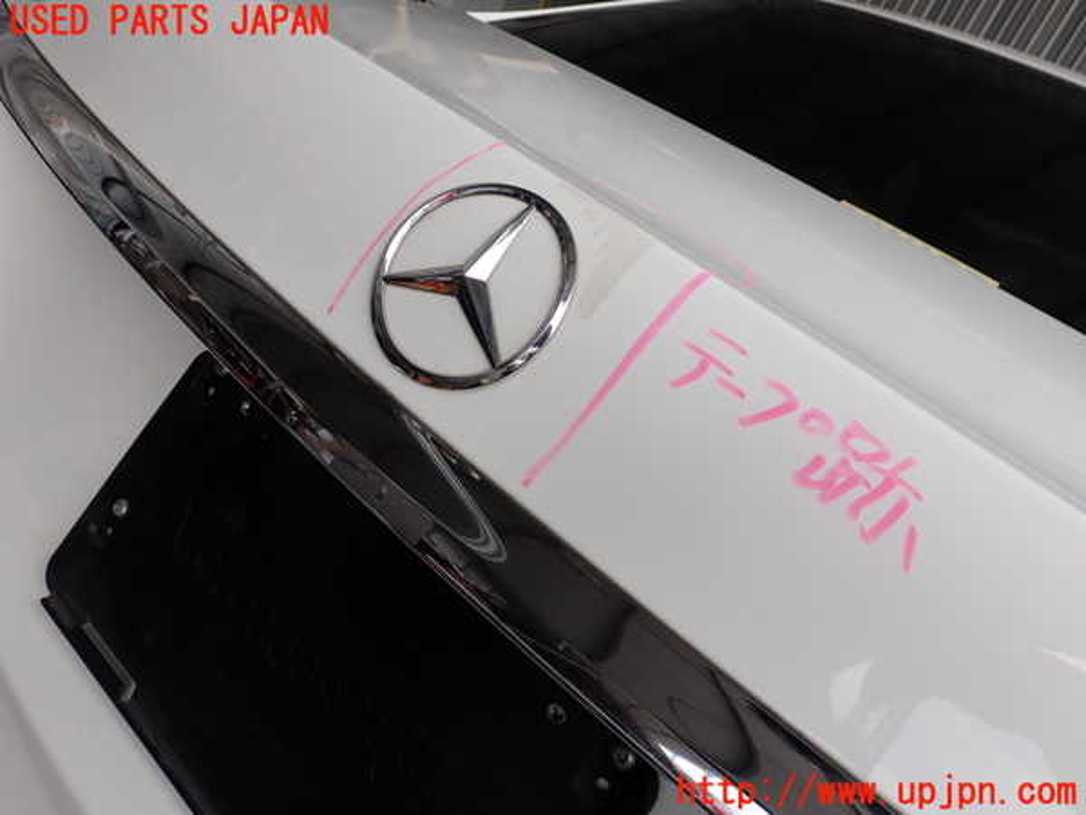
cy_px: 408
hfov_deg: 60.0
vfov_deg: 46.8
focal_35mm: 30
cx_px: 543
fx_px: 941
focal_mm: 5.4
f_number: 3.2
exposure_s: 1/320
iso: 100
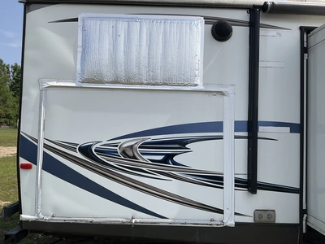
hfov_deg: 61.7
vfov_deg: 48.2
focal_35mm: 29
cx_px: 162
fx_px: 272
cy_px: 122
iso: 25
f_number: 1.8
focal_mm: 3
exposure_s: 1/2801
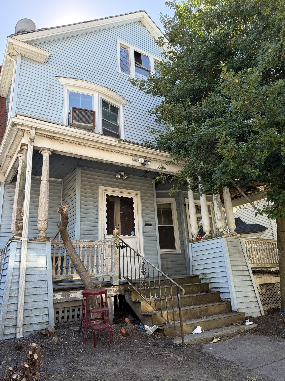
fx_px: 263
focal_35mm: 24
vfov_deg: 71.6
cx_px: 142
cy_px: 190
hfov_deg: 56.8
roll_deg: +3.0
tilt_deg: +18.2
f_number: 1.78
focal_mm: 6.76
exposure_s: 1/453
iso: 80
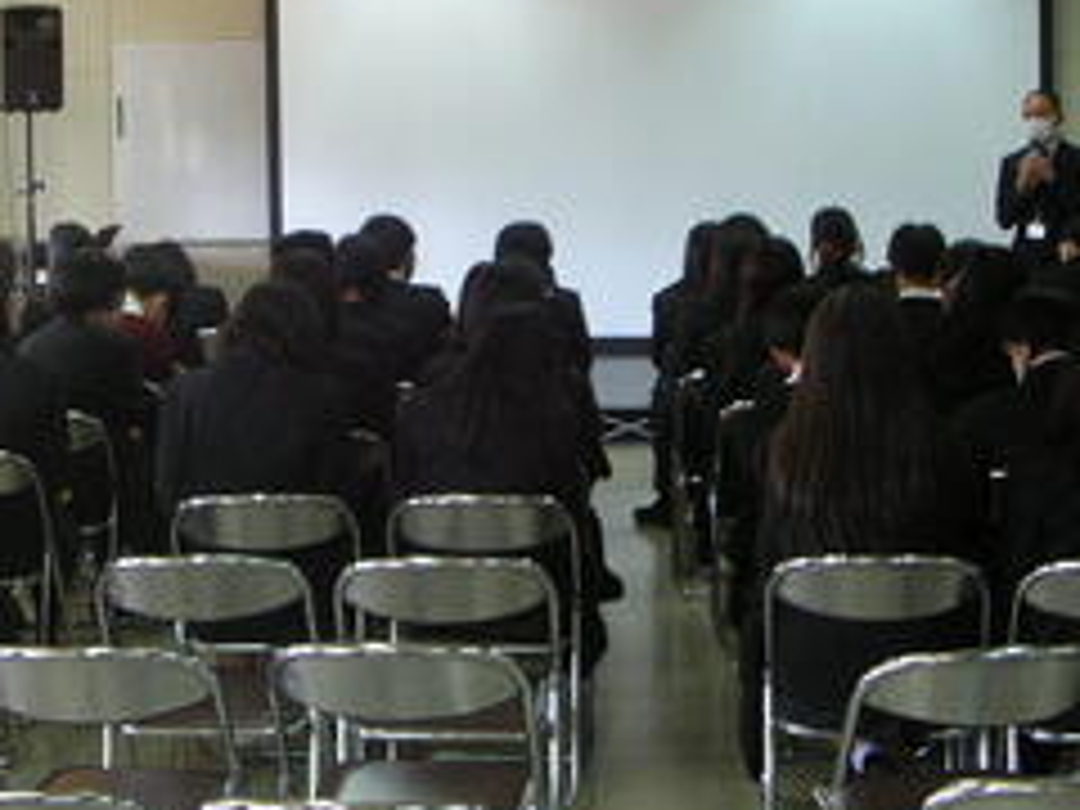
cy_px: 256
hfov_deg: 26.0
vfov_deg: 19.6
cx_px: 468
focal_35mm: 75
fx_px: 2340
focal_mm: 7.5
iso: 50
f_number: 3.1
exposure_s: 1/12.1
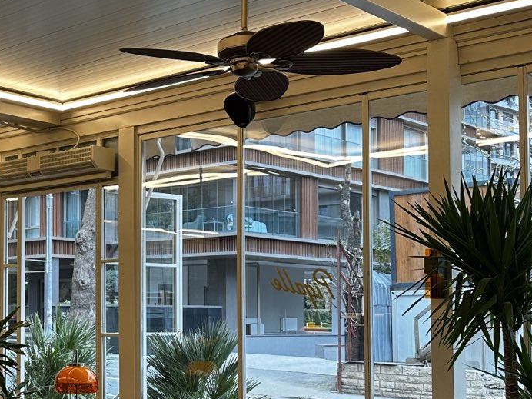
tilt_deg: +2.9
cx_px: -4
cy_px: 258
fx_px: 907
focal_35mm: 59
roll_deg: -0.9
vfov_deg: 24.7
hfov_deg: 30.3
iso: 100
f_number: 1.78
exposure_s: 1/100
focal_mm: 6.86
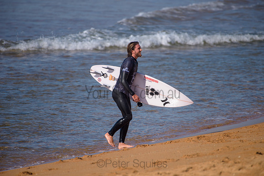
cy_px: 91
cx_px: 137
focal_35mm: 517
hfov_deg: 4.0
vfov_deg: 2.7
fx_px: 3794
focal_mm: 500
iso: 200
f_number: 5.6
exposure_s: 1/2000
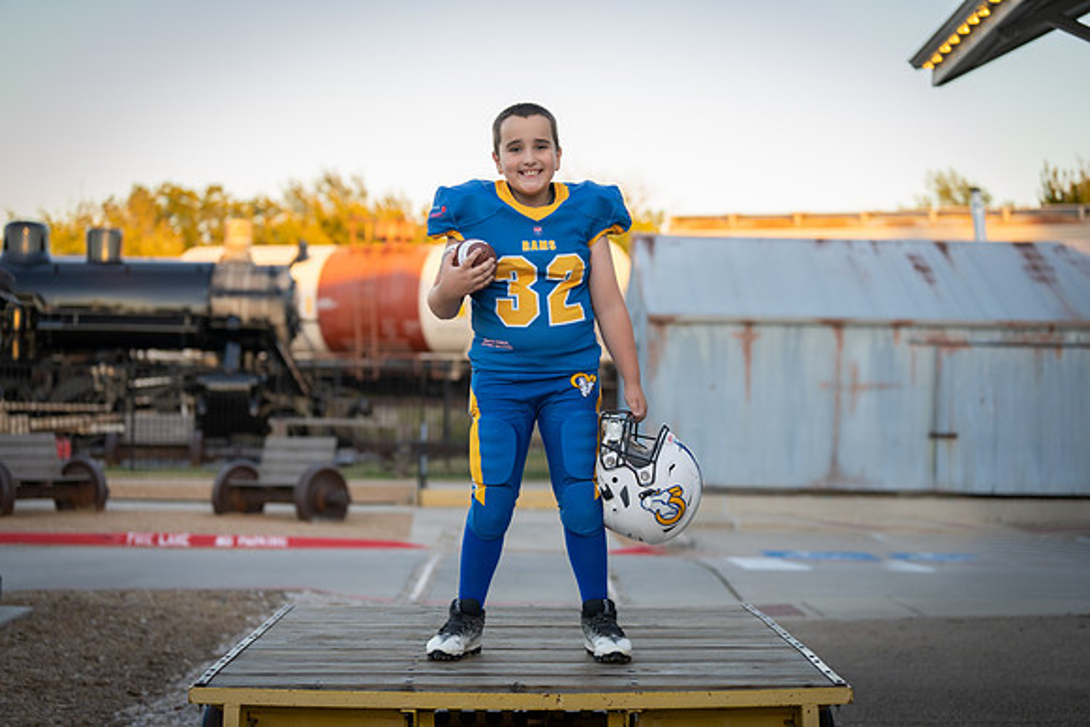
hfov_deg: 28.8
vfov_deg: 19.5
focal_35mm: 70
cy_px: 364
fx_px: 2120
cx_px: 545
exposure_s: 1/320
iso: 320
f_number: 2.8
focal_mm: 70
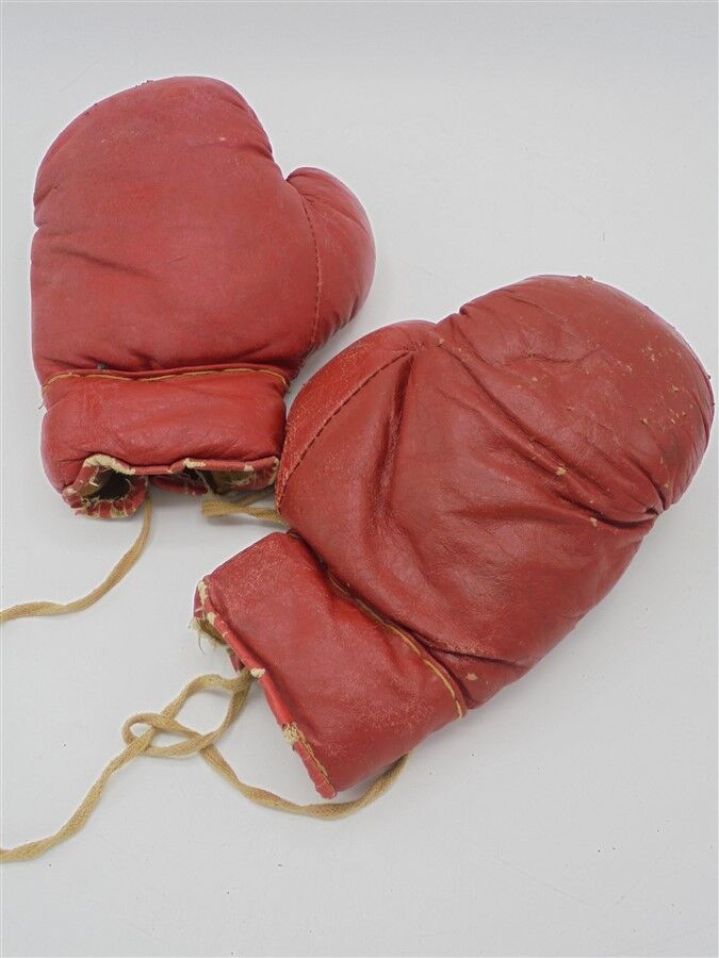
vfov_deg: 54.0
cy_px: 479
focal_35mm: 34
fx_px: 942
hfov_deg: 41.8
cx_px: 360
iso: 100
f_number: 4
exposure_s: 1/50
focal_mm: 6.1
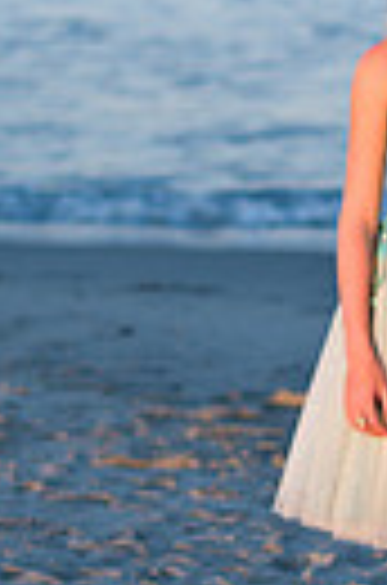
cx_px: 488
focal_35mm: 173
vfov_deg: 11.9
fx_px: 2804
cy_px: 207
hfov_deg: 7.8
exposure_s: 1/1600
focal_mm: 50
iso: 160
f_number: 2
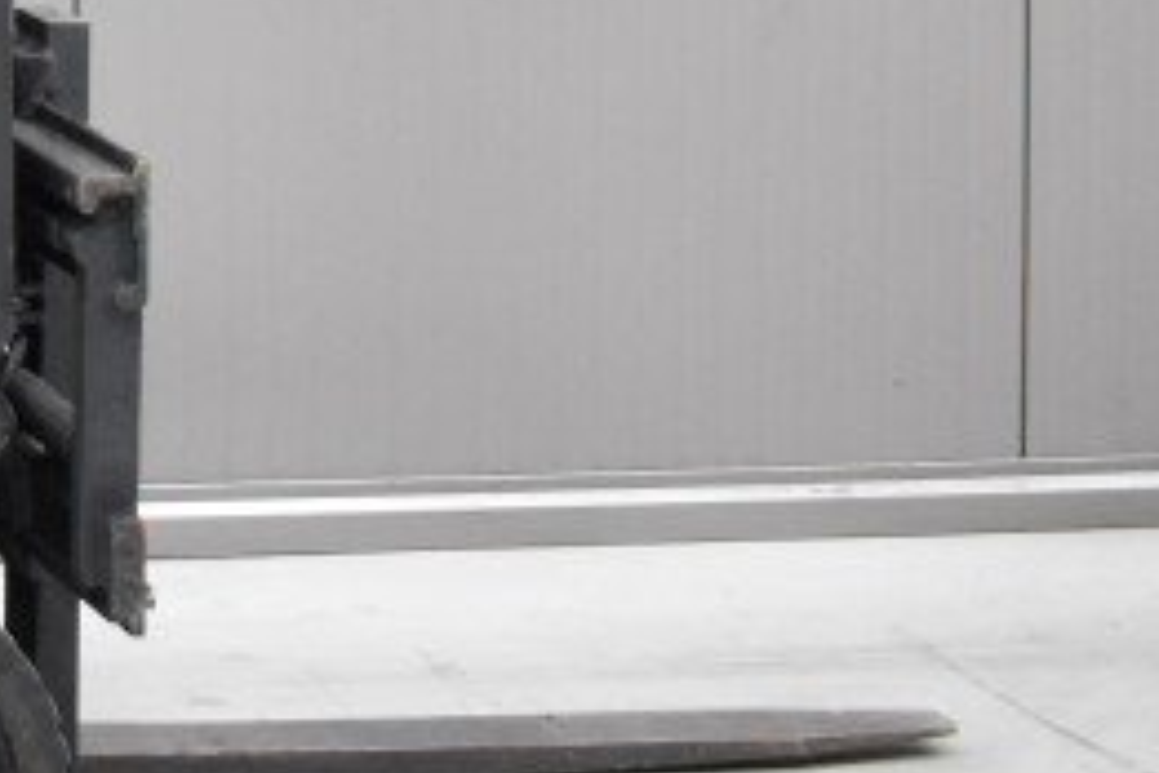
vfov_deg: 9.5
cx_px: -1274
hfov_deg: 12.7
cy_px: -604
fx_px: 4442
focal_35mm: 138
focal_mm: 20
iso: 1600
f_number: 4.5
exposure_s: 1/30
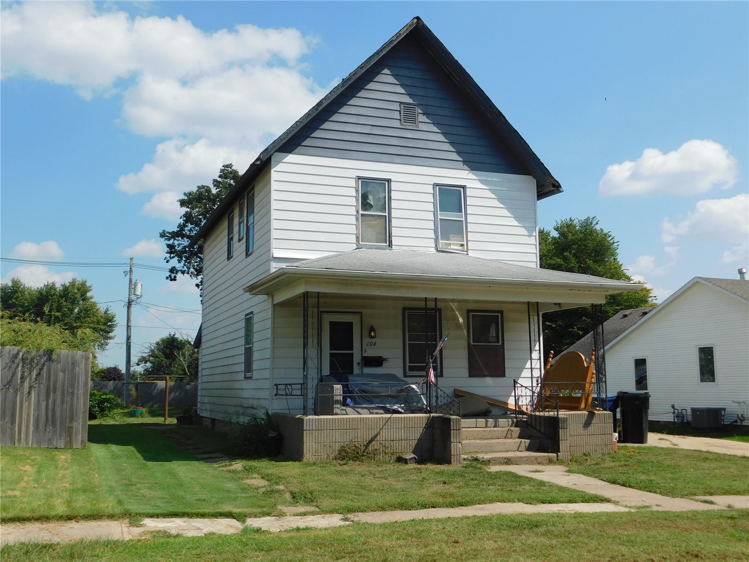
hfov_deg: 51.4
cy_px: 281
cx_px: 374
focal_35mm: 36
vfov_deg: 39.7
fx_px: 779
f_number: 7
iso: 125
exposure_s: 1/400
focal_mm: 6.3
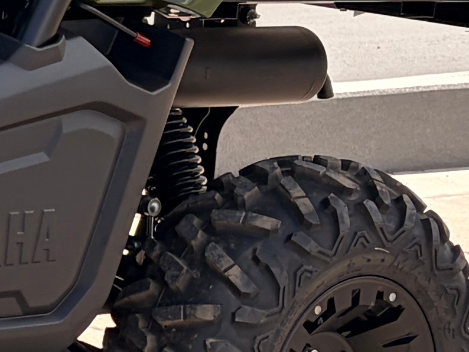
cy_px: 80
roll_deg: -1.0
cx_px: -561
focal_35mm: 187
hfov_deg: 9.6
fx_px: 2534
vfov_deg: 7.9
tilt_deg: -7.9
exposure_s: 1/1517
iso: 50
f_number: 1.6
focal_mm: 5.96
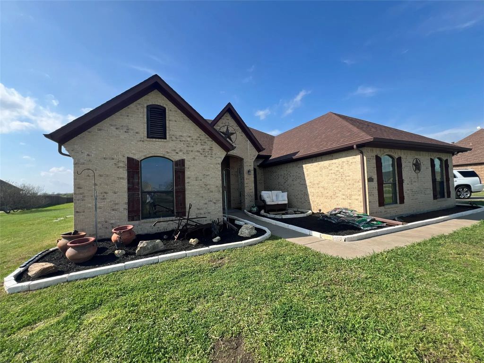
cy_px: 182
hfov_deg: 106.2
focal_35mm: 13
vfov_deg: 89.9
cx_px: 242
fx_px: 182
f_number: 1.8
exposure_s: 1/861
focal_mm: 1.57
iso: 32
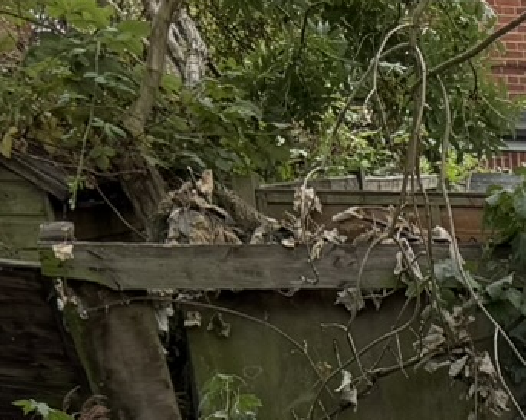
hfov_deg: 11.7
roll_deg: -2.4
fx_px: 2178
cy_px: 1142
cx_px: 1190
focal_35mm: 140
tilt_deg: -24.5
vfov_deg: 9.3
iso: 80
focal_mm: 6.76
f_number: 1.78
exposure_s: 1/1522
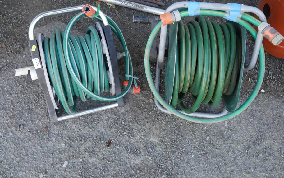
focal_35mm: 38
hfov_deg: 51.5
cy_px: 61
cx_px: 138
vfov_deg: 33.3
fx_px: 294
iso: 200
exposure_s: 1/100
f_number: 3.6
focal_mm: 16
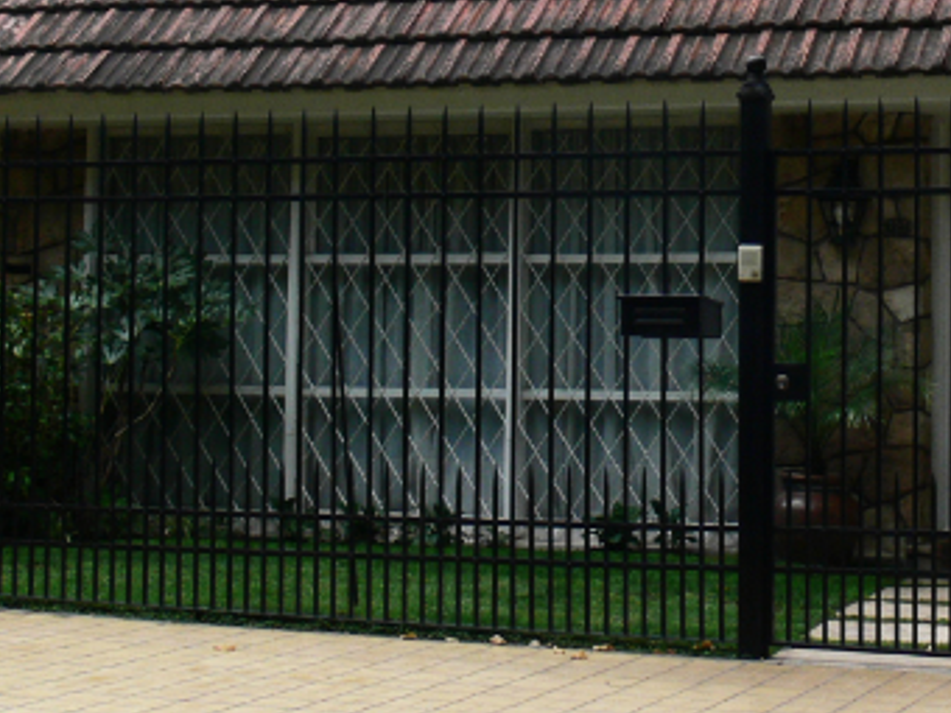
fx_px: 2830
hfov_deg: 19.0
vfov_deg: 14.2
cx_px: 590
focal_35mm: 103
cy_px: 59
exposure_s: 1/125
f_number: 4.5
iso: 80
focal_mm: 7.4
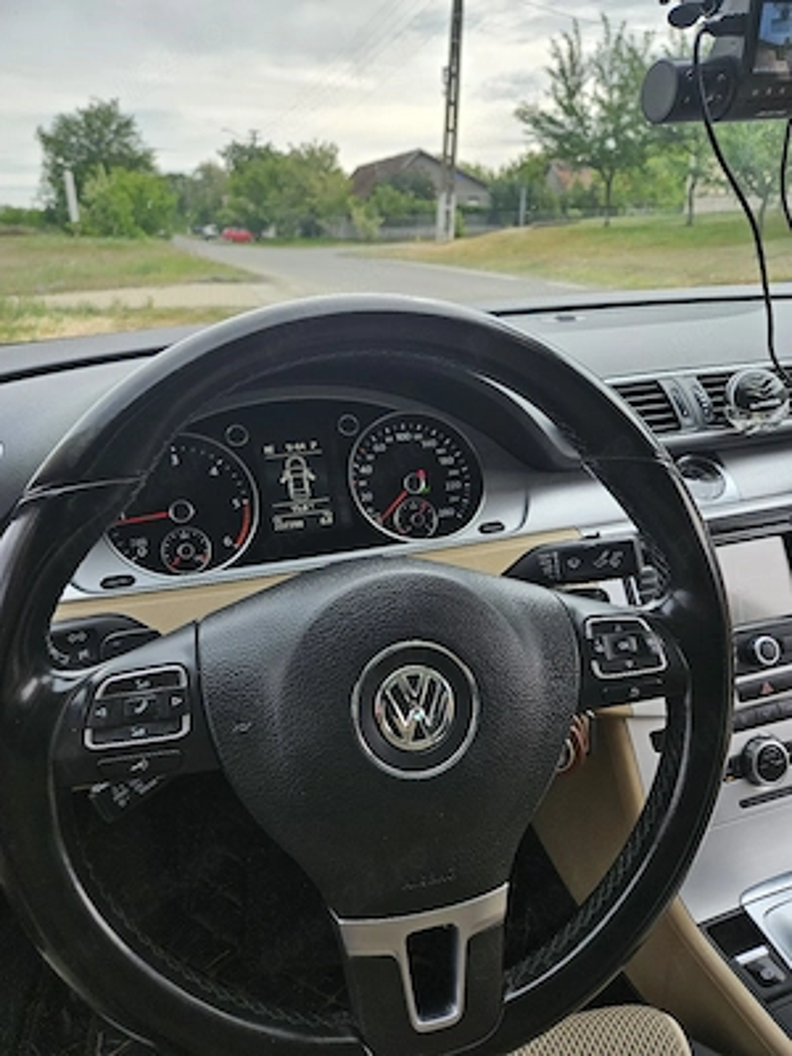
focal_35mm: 23
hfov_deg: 58.9
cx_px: 396
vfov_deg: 73.9
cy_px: 528
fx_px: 702
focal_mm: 5.4
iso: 25
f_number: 1.8
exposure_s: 1/294
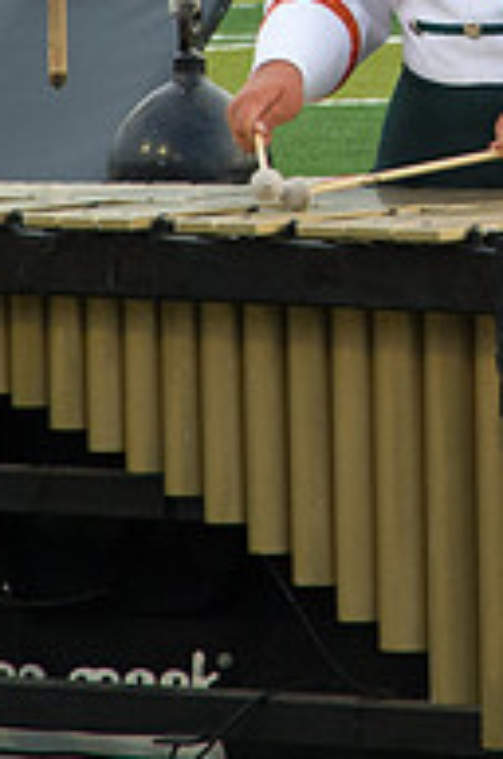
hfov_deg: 2.6
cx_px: 490
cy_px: -178
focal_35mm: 523
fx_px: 11000
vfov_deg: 3.9
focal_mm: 120
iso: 2500
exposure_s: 1/320
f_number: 9
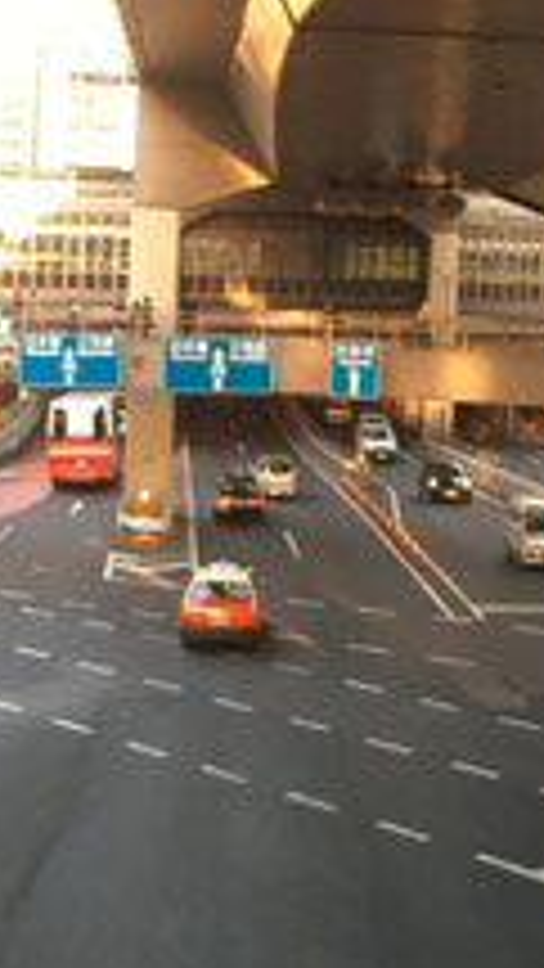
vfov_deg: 29.6
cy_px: 374
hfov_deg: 17.0
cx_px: 360
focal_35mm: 71
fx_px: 1820
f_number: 2.6
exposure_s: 1/50
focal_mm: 5.8
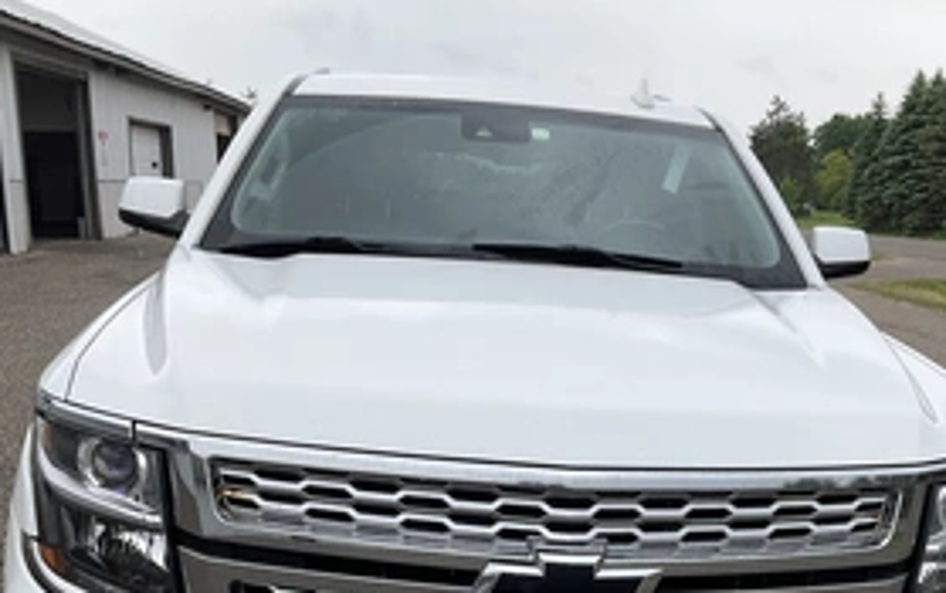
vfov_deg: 28.5
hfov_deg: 45.1
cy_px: 495
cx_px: 539
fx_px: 1136
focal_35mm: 44
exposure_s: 1/842
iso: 25
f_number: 1.8
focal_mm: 3
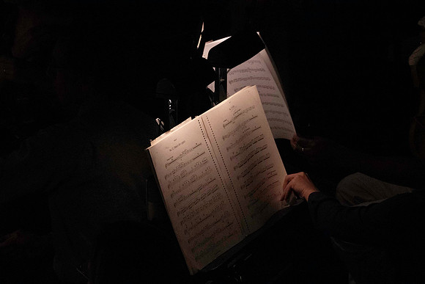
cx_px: 212
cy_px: 142
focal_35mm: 159
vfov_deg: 8.6
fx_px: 1877
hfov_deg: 12.9
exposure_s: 1/320
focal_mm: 159
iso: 25600
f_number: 18
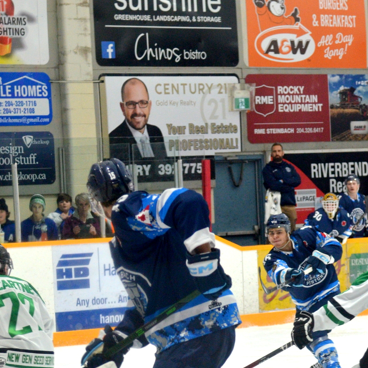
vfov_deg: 10.8
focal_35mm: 161
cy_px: 296
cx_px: 162
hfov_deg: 10.9
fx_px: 1936
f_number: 4
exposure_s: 1/500
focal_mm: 62
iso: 1600
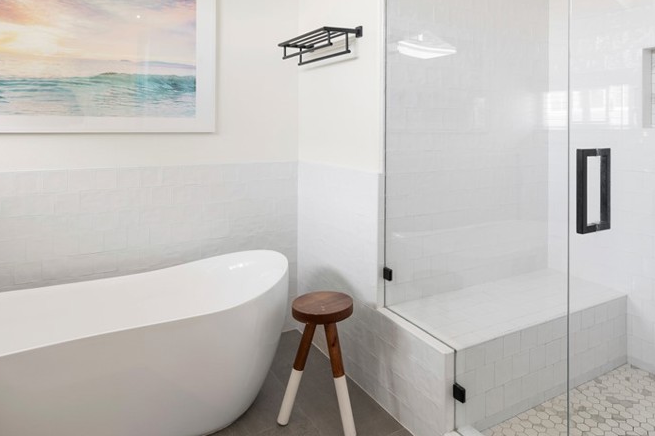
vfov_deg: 49.9
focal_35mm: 25
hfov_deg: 71.0
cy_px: 129
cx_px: 385
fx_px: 455
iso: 200
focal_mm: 16
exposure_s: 1/2.5
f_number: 8
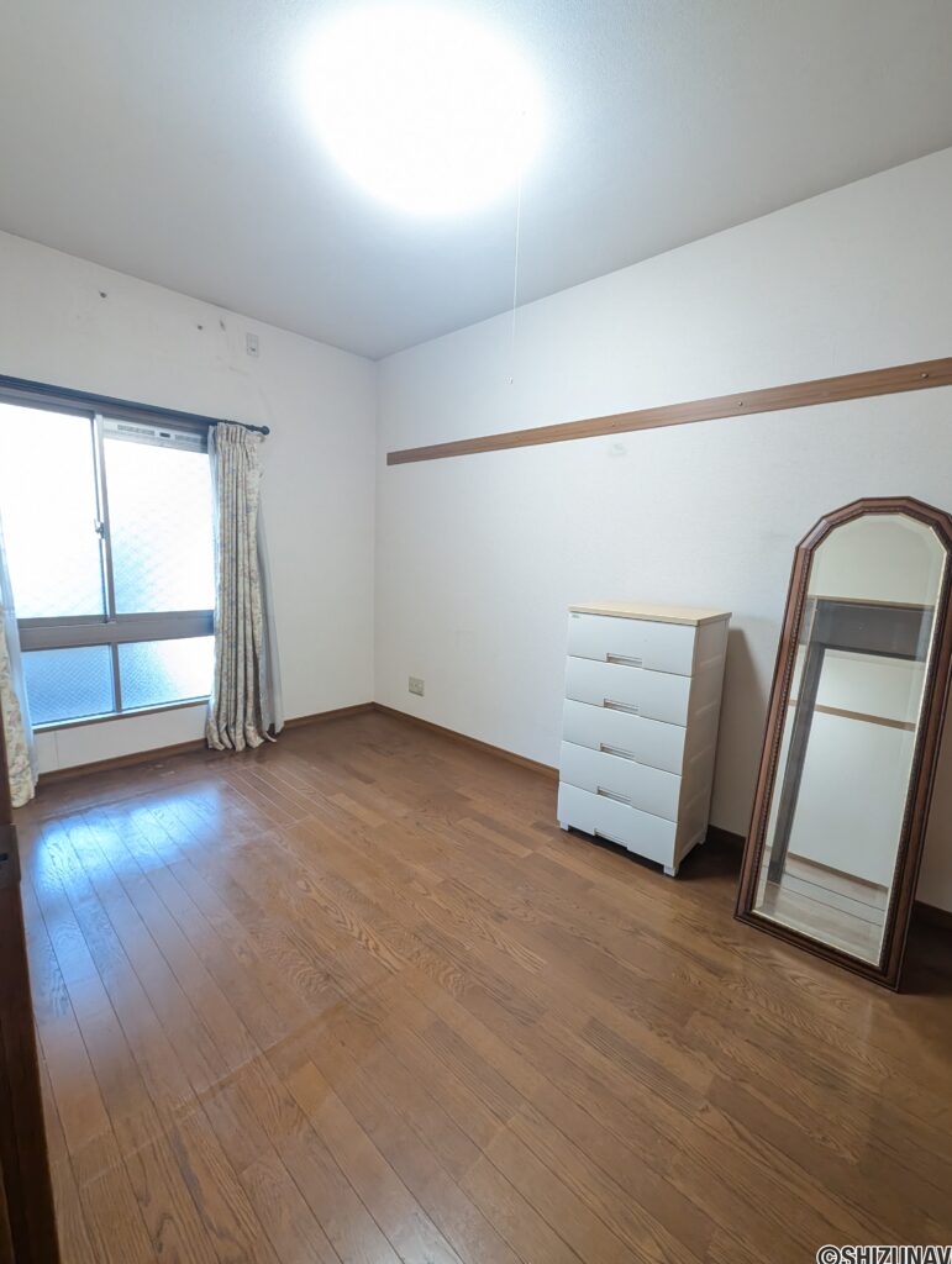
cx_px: 476
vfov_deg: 106.1
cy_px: 632
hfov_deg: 90.1
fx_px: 476
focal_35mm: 13
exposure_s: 1/44.3
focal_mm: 1.95
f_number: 2.2
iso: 335
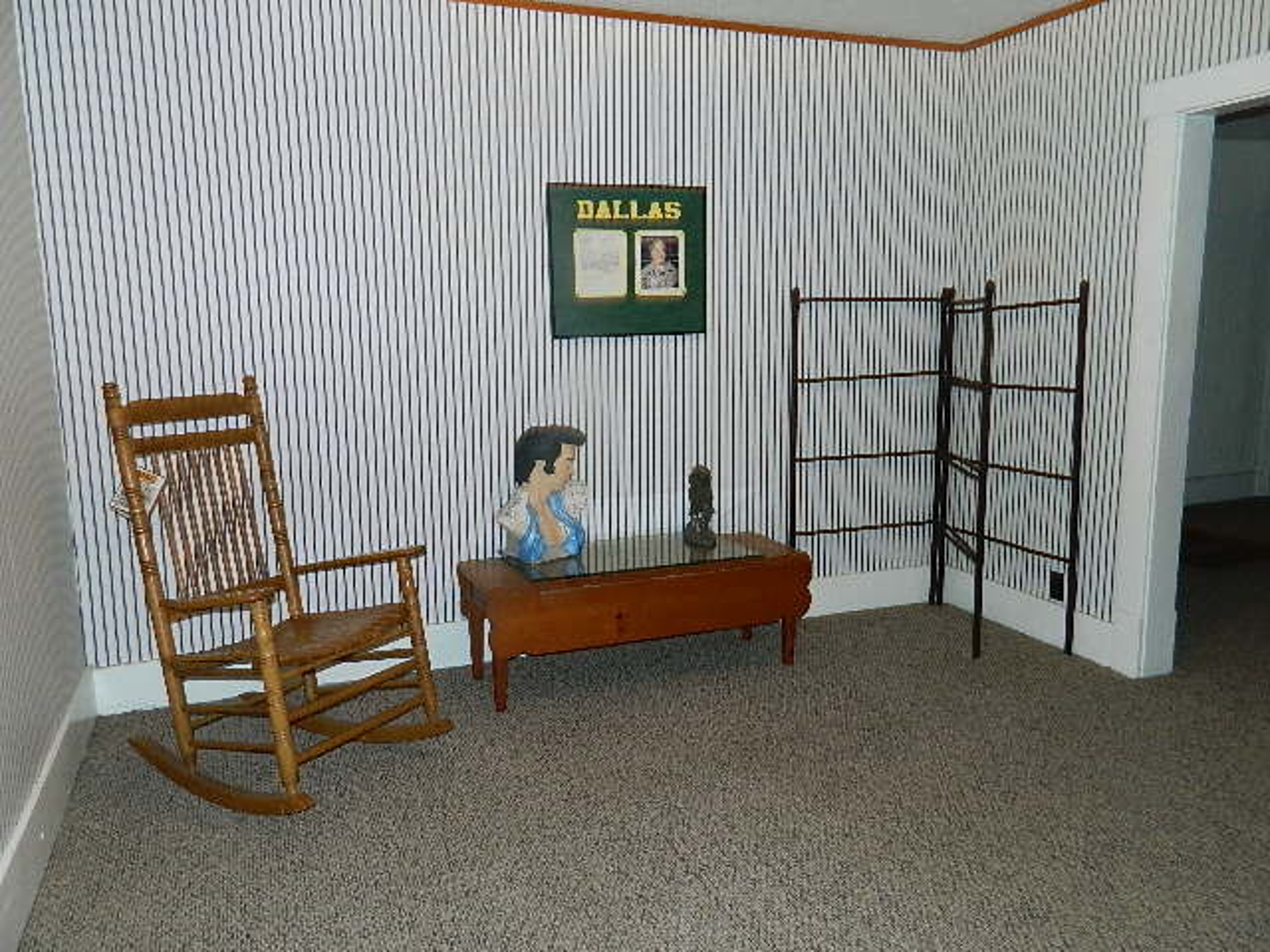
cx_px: 635
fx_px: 917
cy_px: 476
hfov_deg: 69.4
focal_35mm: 25
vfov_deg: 54.9
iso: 200
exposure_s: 1/30
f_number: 3.1
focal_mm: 4.5
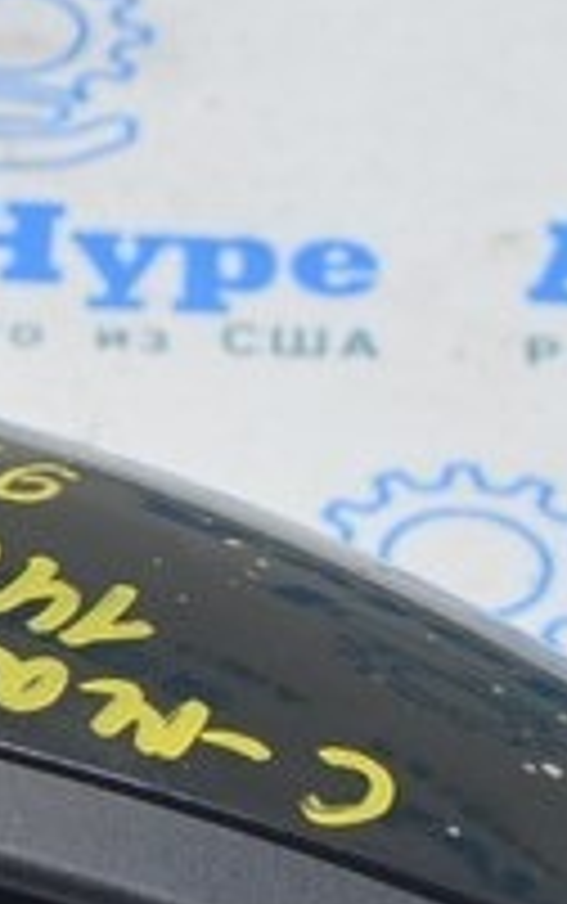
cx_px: -760
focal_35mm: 195
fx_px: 4801
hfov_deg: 6.5
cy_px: 1190
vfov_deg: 10.5
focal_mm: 25
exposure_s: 1/20
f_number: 5.6
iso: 400
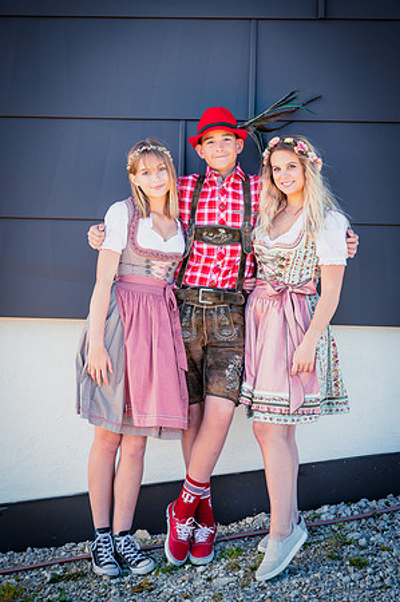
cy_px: 301
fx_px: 1019
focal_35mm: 61
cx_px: 200
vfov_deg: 32.9
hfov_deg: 22.2
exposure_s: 1/400
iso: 200
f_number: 5
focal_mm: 61
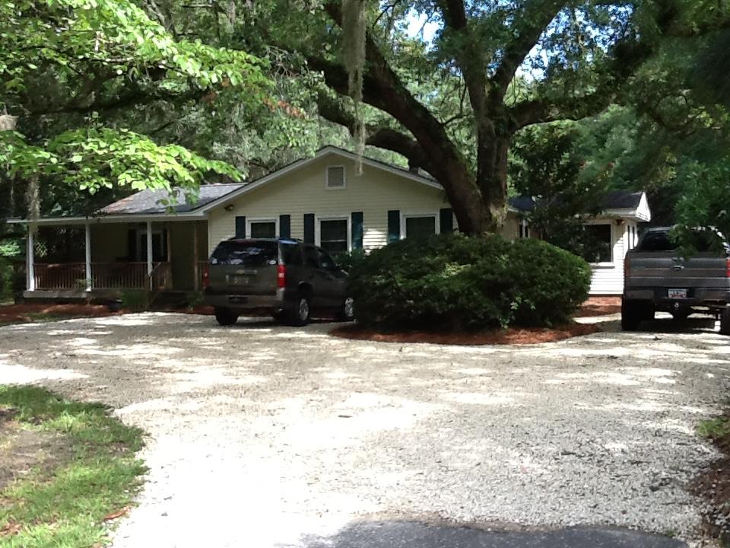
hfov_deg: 42.9
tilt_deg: +0.6
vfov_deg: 32.9
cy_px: 274
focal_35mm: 44
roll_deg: +1.8
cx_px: 365
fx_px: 928
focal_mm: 2.03
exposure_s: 1/212
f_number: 2.4
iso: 40
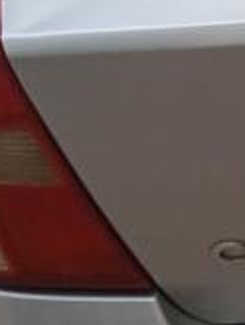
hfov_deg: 9.1
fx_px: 1385
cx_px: 589
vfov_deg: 13.3
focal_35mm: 147
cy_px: 53
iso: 437
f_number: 1.8
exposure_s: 1/50
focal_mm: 4.22
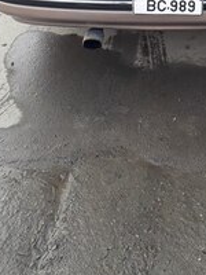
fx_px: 532
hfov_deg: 21.3
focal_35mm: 67
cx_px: 196
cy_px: -30
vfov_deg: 26.6
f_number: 1.9
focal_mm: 3.6
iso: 40
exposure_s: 1/182
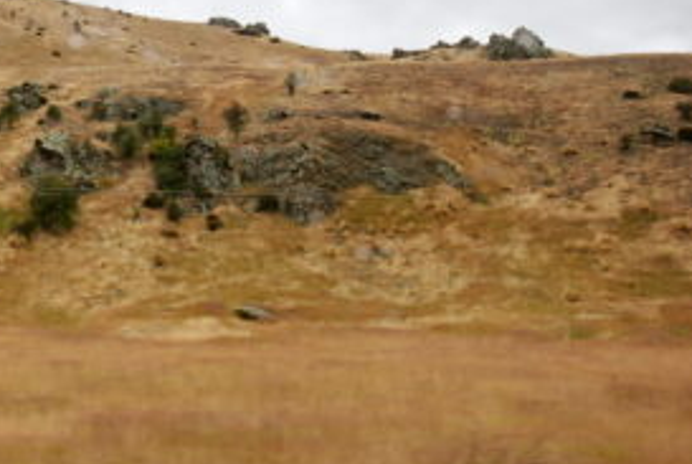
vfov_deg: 20.6
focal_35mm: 66
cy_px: 166
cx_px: 66
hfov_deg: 29.2
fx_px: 1271
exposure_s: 1/250
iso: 640
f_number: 5
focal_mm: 24
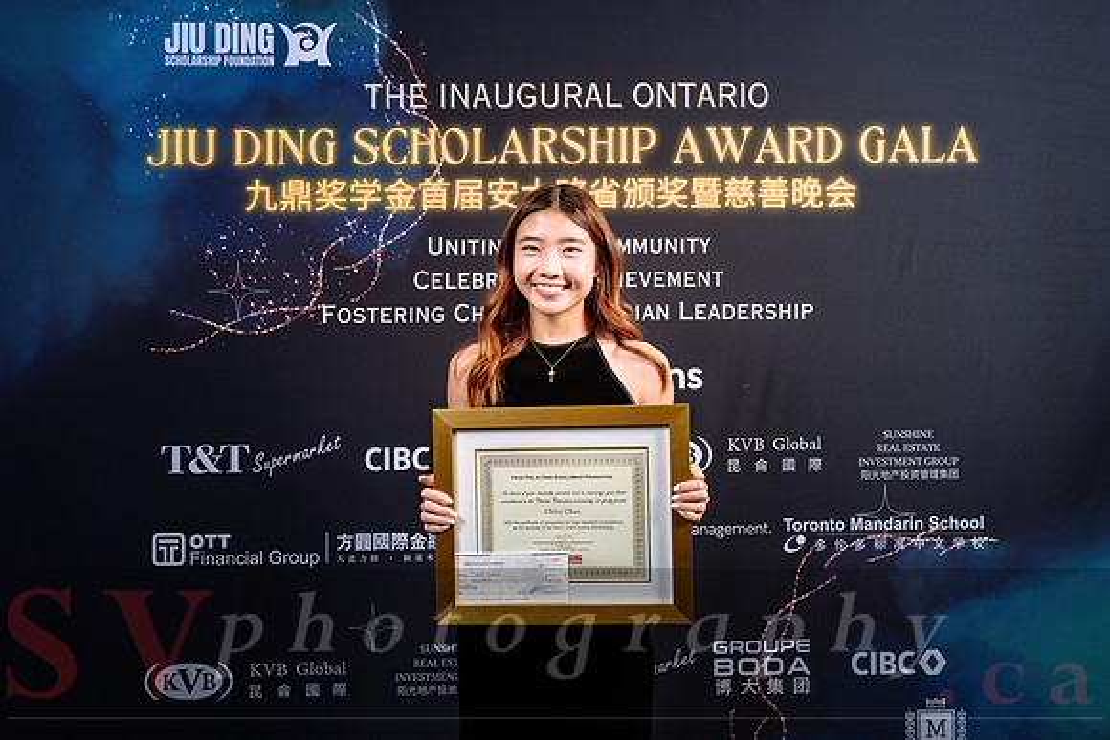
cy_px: 370
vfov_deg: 34.2
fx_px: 1203
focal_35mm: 39
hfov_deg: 49.5
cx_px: 555
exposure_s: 1/200
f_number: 4.5
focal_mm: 39
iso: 500
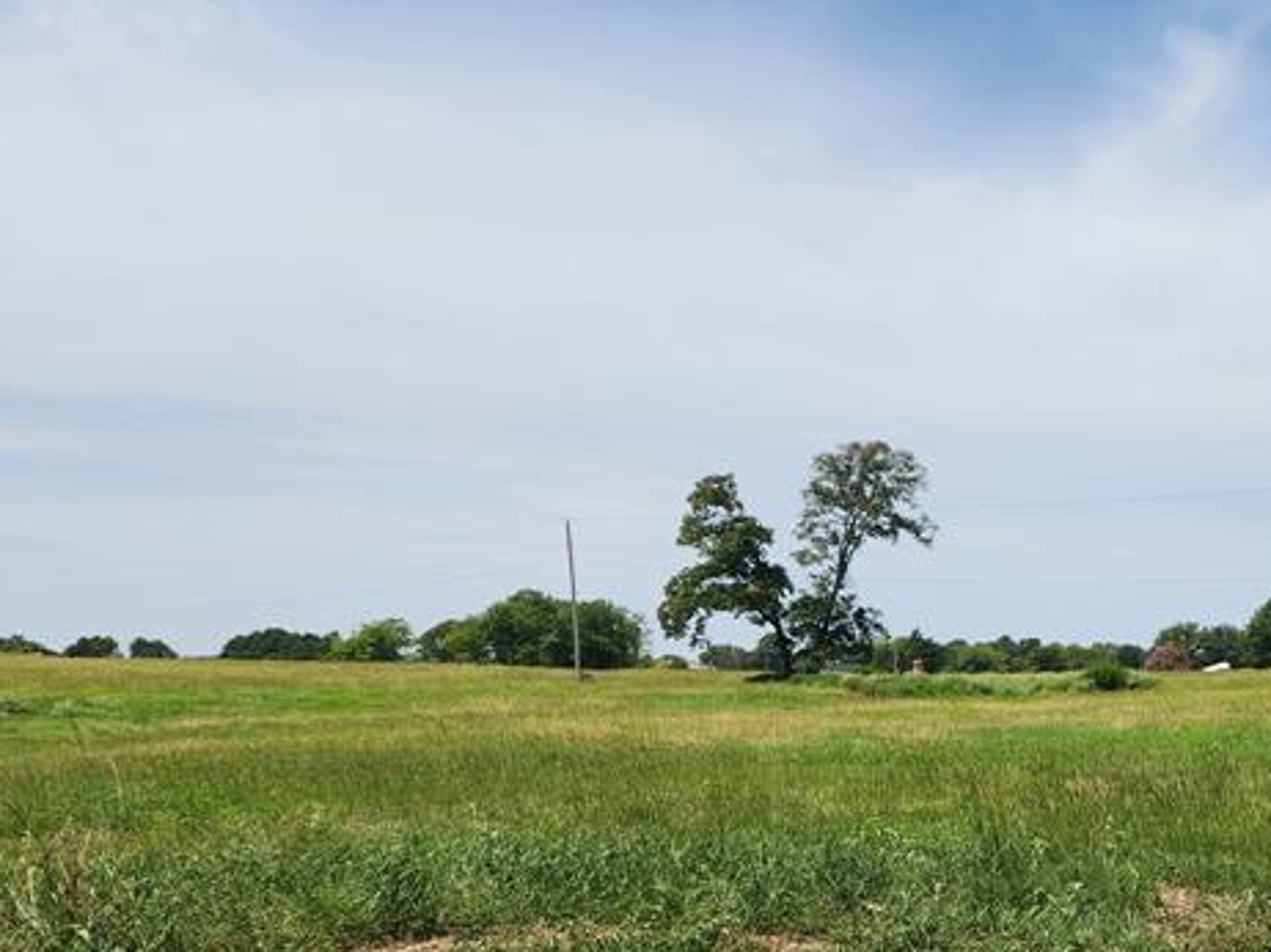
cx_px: 1354
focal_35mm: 51
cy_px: 718
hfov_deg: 33.3
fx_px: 1872
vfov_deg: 28.1
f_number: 1.8
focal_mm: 5.4
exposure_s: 1/1819
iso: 20
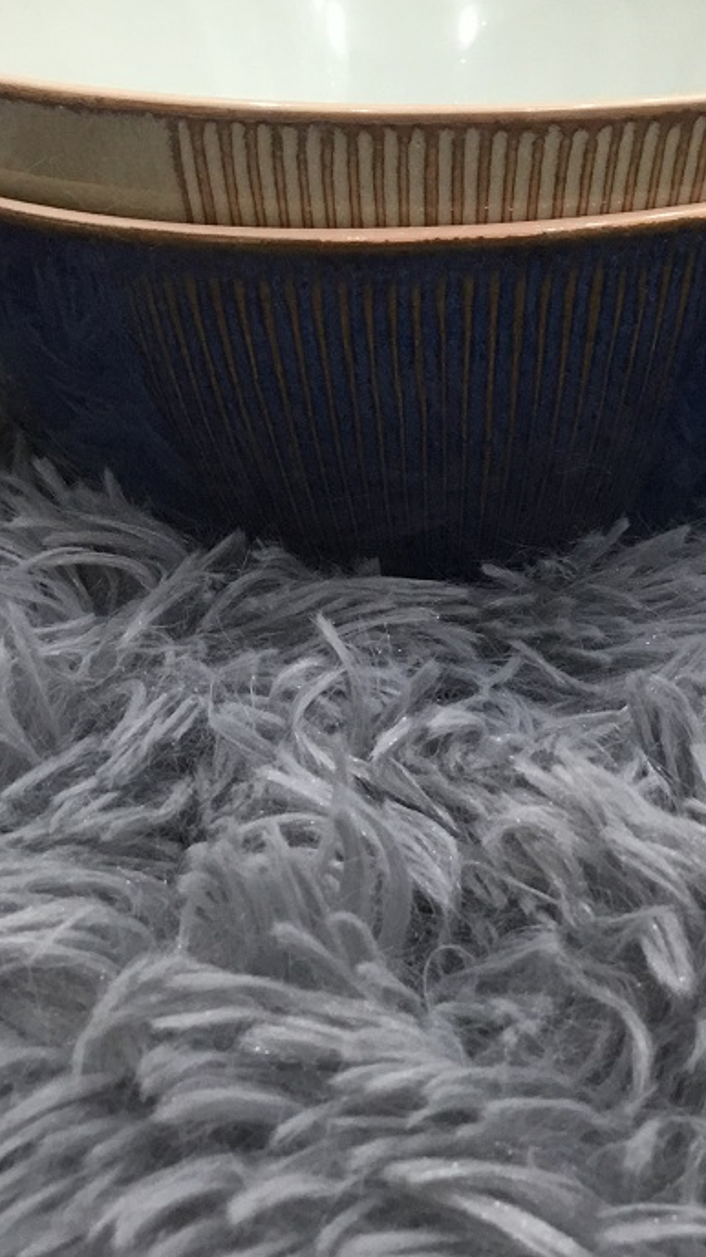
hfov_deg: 20.3
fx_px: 1965
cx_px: 461
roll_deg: +0.2
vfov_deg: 34.0
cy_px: 196
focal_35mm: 59
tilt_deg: -15.5
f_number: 2.4
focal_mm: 3.3
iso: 125
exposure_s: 1/33
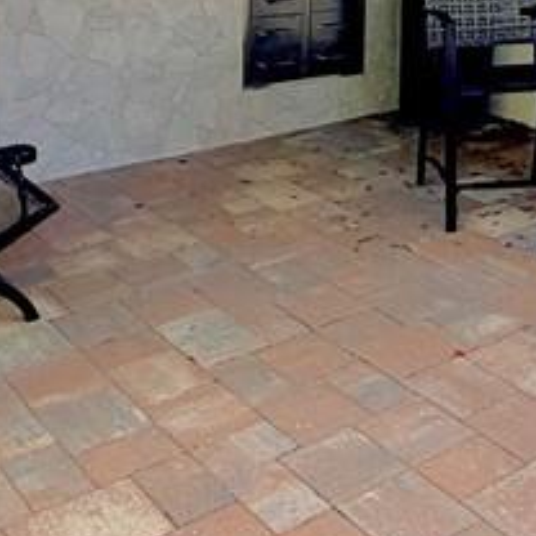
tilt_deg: -6.4
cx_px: 317
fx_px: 1069
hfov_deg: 28.1
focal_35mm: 61
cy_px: -46
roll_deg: -0.7
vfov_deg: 26.1
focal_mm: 2.22
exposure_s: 1/222
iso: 50
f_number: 2.2
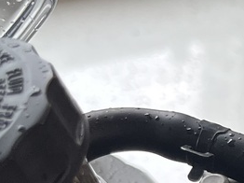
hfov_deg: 11.8
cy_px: 329
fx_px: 1007
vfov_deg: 9.8
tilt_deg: -39.2
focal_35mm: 143
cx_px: 549
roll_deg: -13.9
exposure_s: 1/100
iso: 100
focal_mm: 5.1
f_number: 1.6
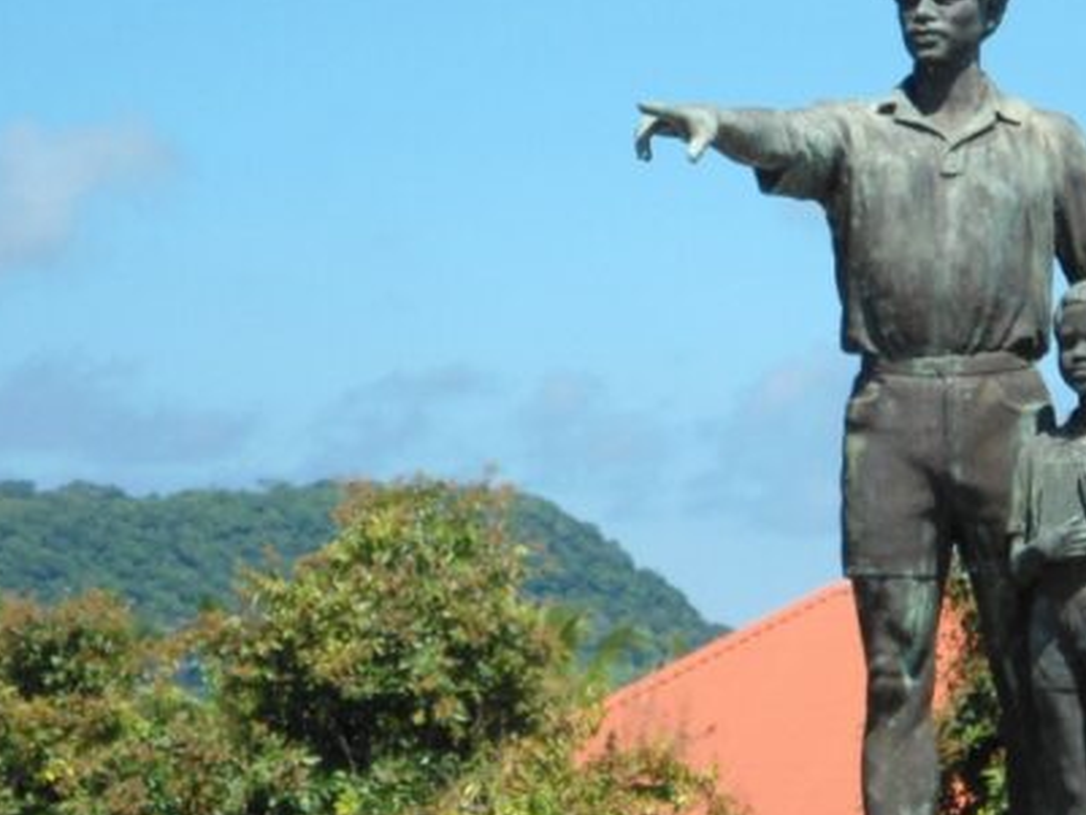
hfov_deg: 9.8
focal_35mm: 201
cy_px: 458
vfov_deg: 7.4
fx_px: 6308
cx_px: 804
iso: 80
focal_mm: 18.8
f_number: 5.9
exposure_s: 1/320
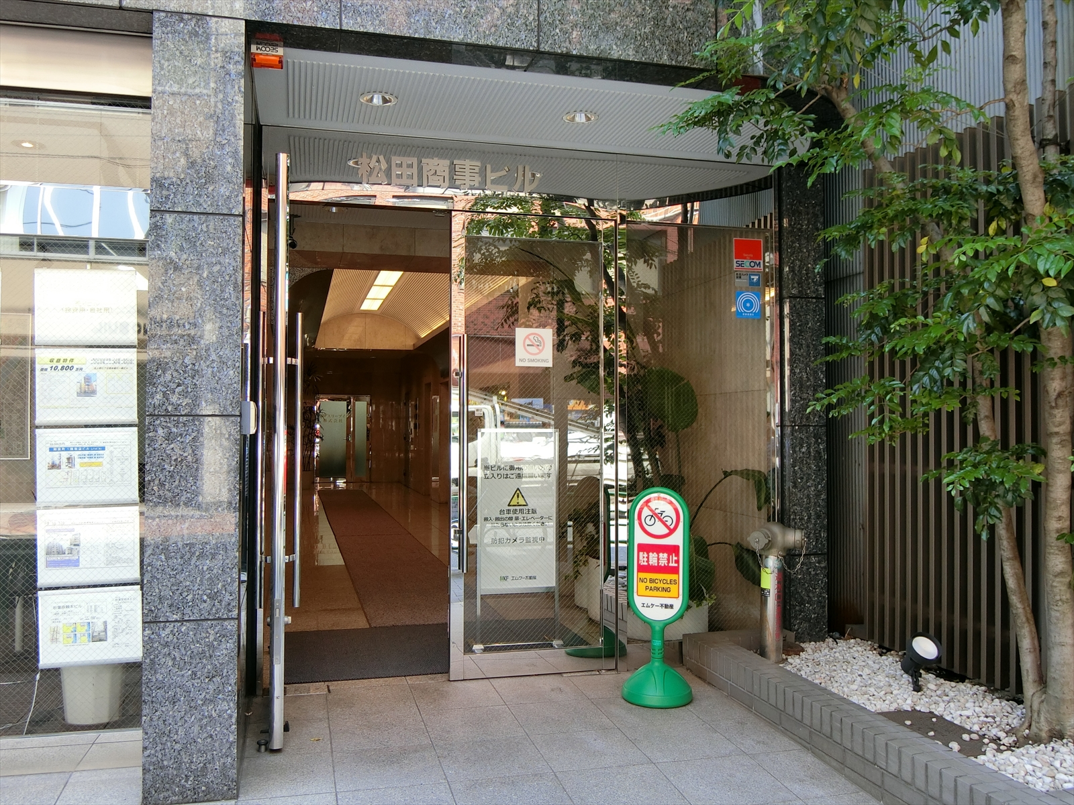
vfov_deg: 46.8
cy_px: 402
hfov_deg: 60.0
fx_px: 931
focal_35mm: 30
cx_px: 537
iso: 100
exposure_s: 1/125
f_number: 3.3
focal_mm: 6.4
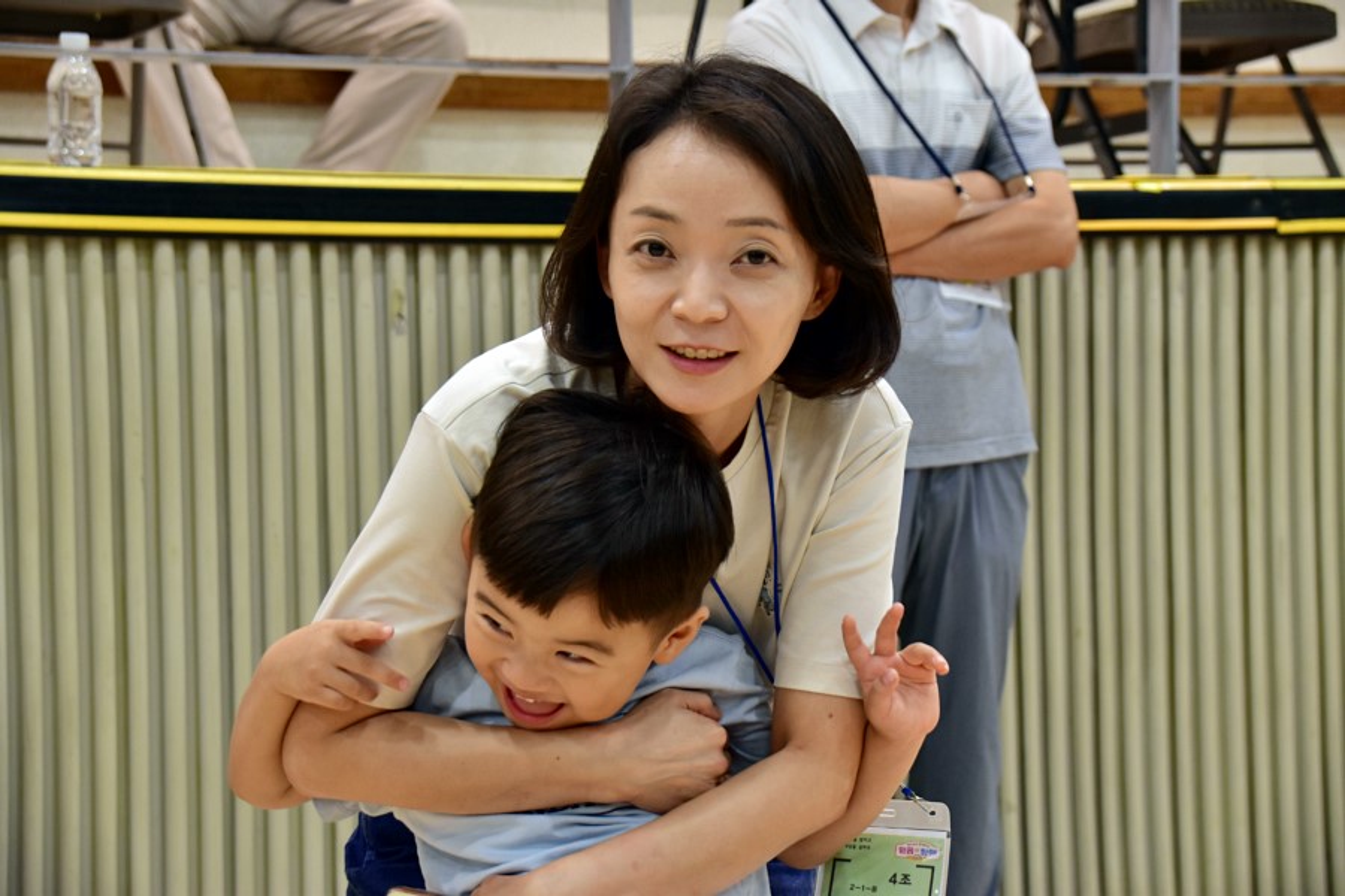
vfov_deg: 16.6
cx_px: 672
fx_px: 3082
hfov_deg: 24.6
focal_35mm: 82
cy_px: 448
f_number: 5.6
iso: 800
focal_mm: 55
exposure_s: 1/50
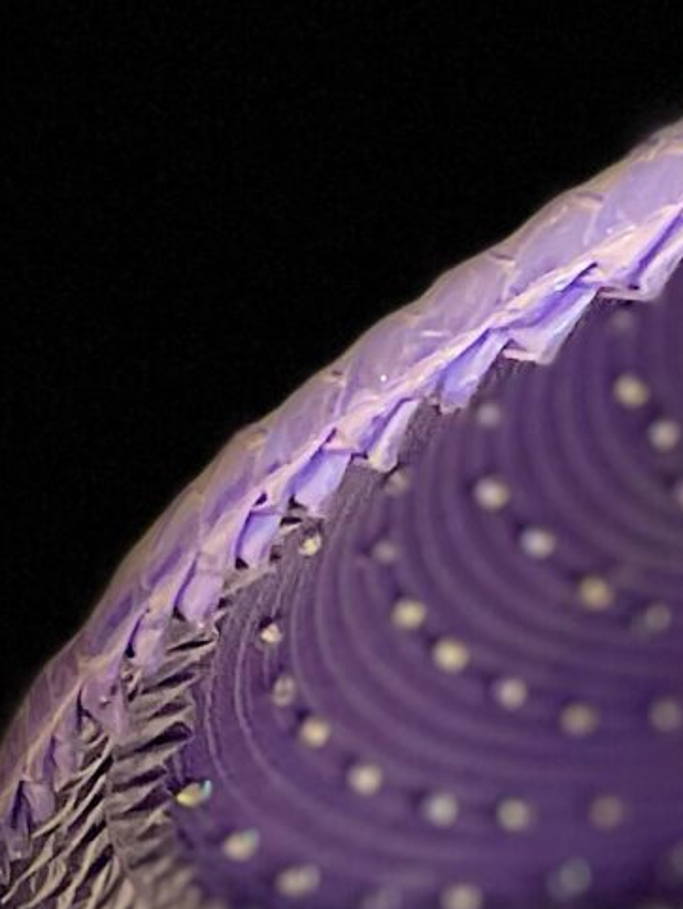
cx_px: 1462
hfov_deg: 9.8
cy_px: 675
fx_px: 3627
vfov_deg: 14.2
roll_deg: -2.1
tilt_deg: -6.5
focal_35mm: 138
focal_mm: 4.2
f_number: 1.6
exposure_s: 1/30
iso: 500
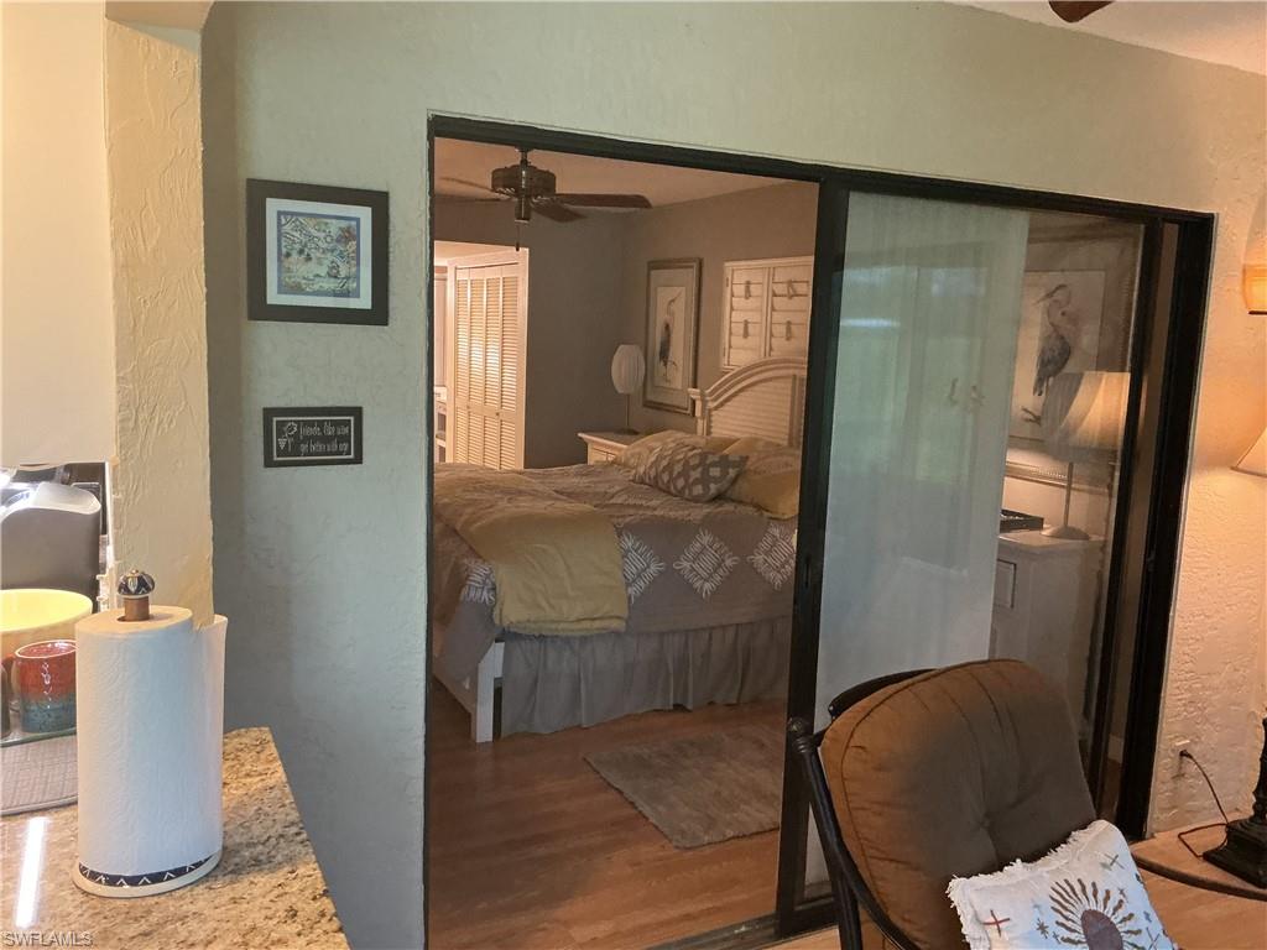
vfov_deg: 48.2
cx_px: 634
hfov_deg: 61.7
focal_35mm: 29
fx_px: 1061
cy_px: 475
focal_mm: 3
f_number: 1.8
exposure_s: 1/60
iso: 250
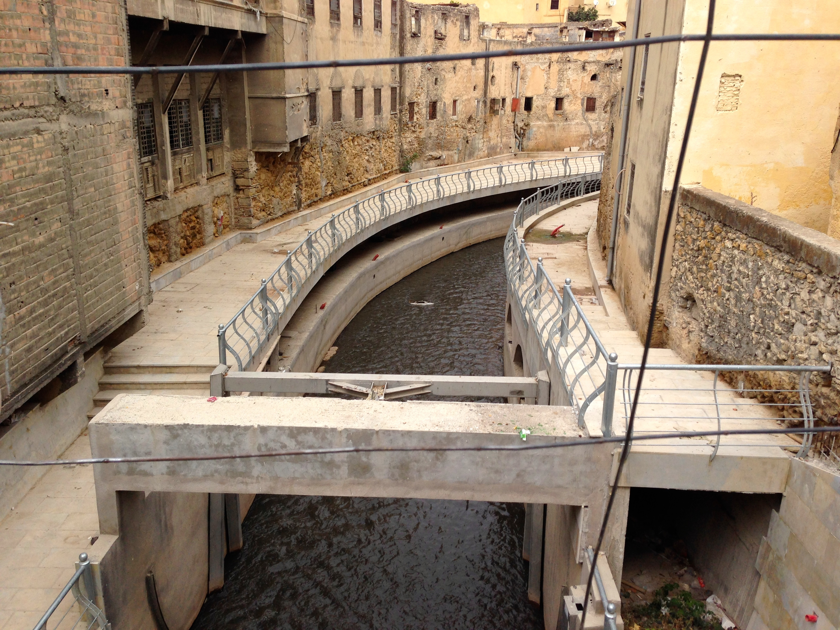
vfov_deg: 42.9
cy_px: 315
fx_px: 801
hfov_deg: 55.4
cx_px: 420
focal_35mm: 33
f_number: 2.4
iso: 50
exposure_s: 1/1063
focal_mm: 4.12
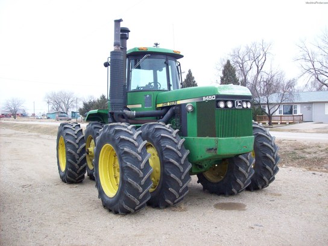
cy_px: 123
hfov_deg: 51.4
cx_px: 164
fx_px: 341
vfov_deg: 39.7
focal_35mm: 36
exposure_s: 1/128
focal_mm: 6
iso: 226
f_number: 2.7
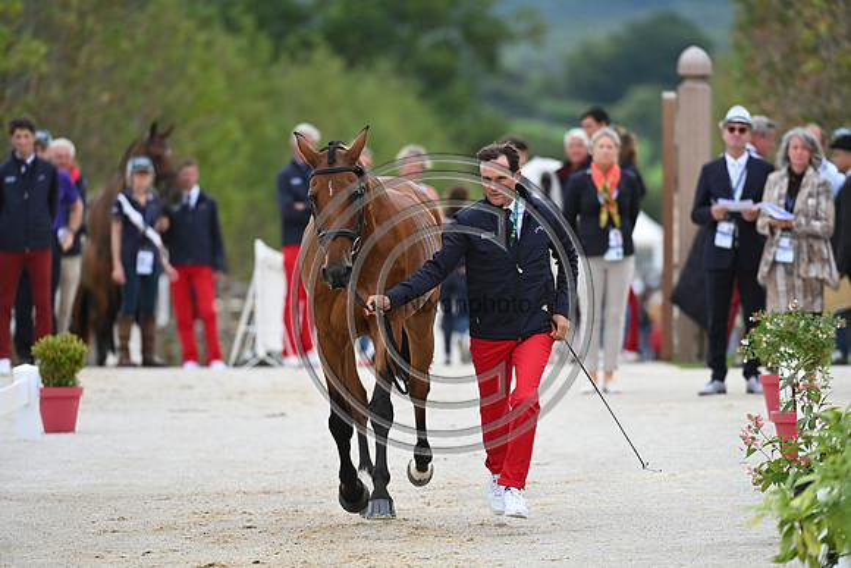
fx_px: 9457
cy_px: 284
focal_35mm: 400
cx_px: 426
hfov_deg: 5.2
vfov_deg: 3.4
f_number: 5.6
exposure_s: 1/1600
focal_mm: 400
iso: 720
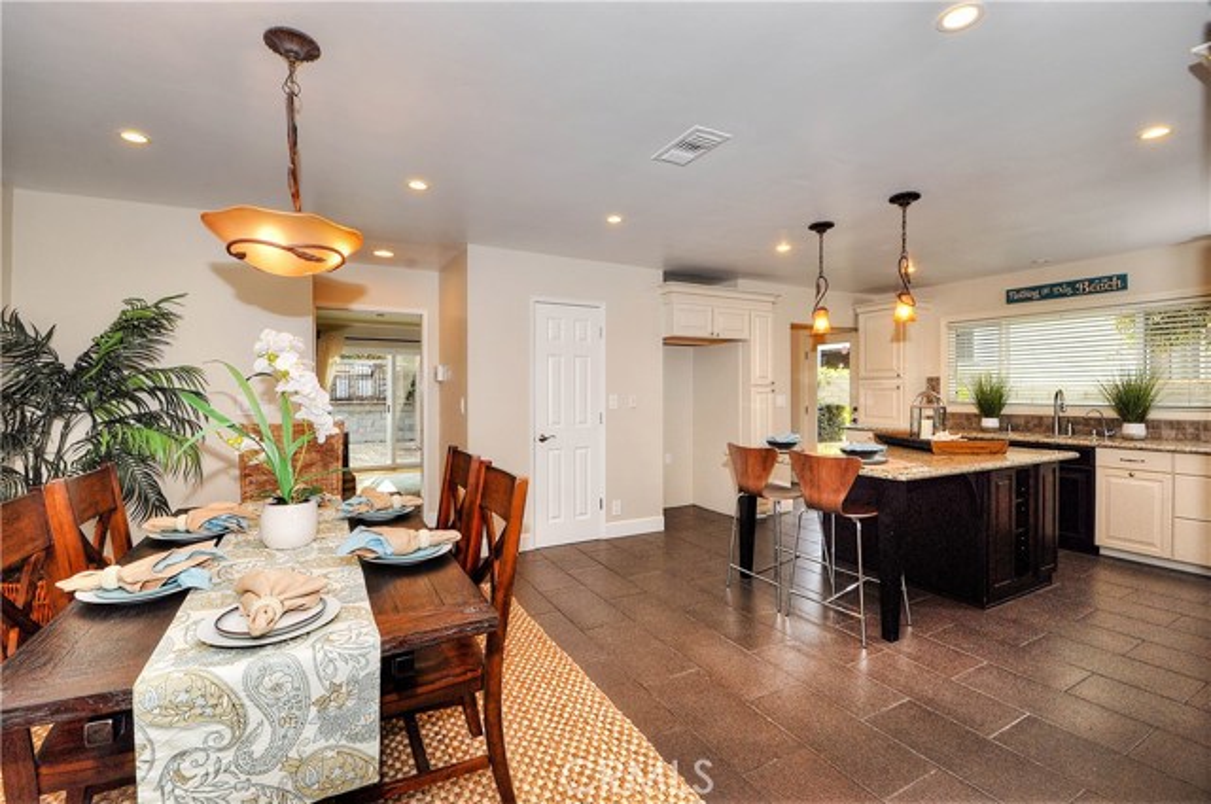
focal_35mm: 15
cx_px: 606
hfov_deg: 100.5
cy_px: 402
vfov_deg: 77.2
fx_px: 504
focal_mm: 10
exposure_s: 1/60
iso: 400
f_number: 13
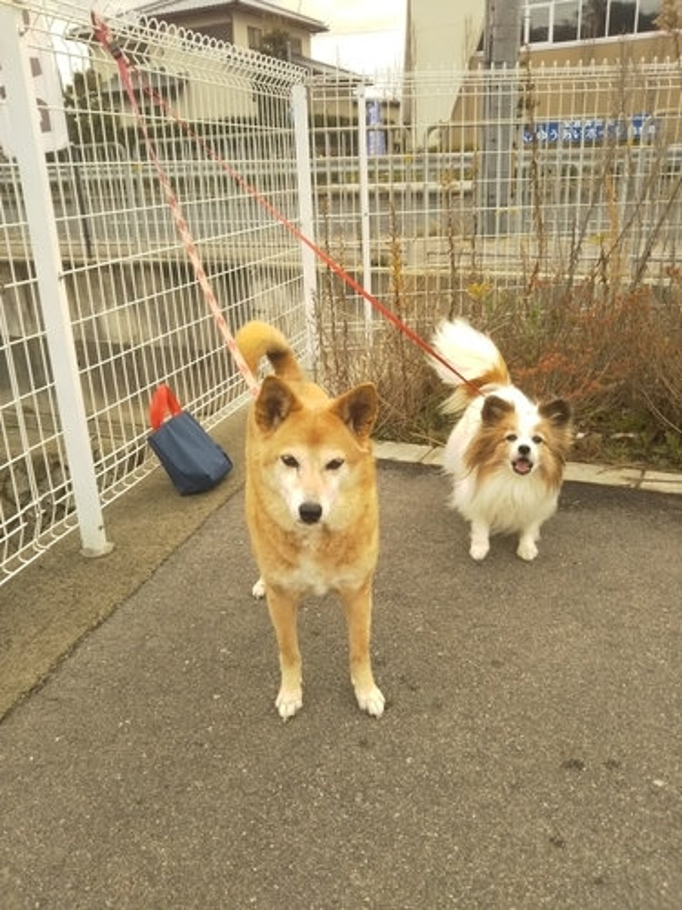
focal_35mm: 30
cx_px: 341
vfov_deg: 60.0
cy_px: 455
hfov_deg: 46.8
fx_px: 788
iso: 40
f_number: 2.2
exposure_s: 1/225
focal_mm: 4
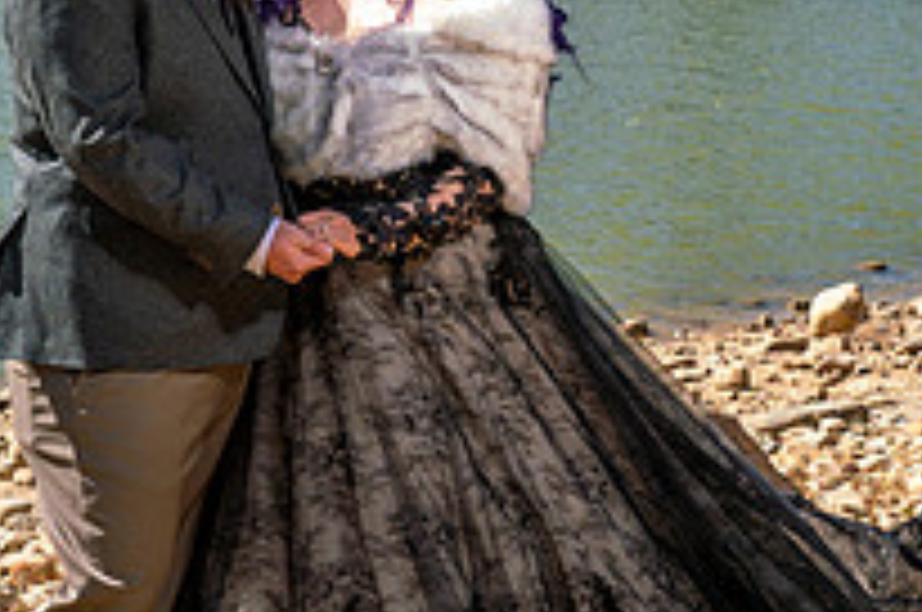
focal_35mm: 77
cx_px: 418
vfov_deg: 17.6
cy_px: 202
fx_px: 1969
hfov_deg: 26.3
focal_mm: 35
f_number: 5
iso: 100
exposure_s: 1/1000
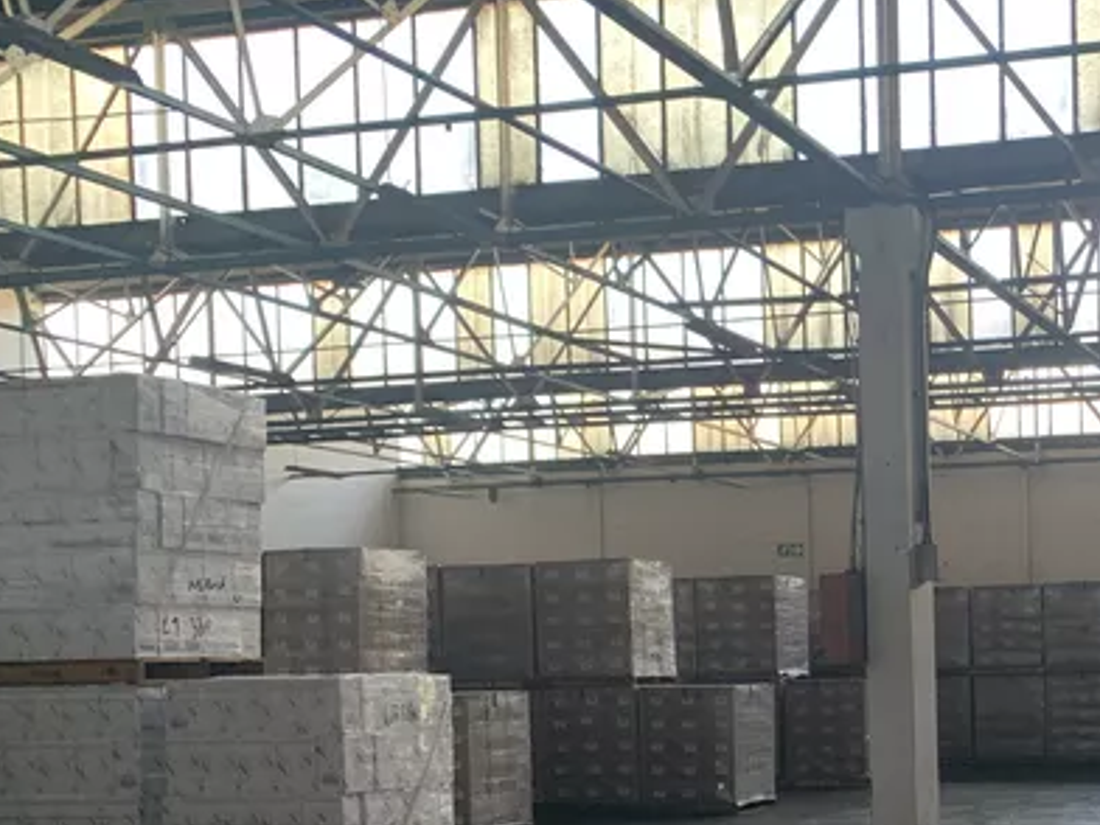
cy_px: 724
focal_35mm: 53
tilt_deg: +0.9
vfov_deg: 26.7
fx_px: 1684
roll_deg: -1.6
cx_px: 1064
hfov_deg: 33.5
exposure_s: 1/81
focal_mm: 4.25
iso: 100
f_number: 1.8
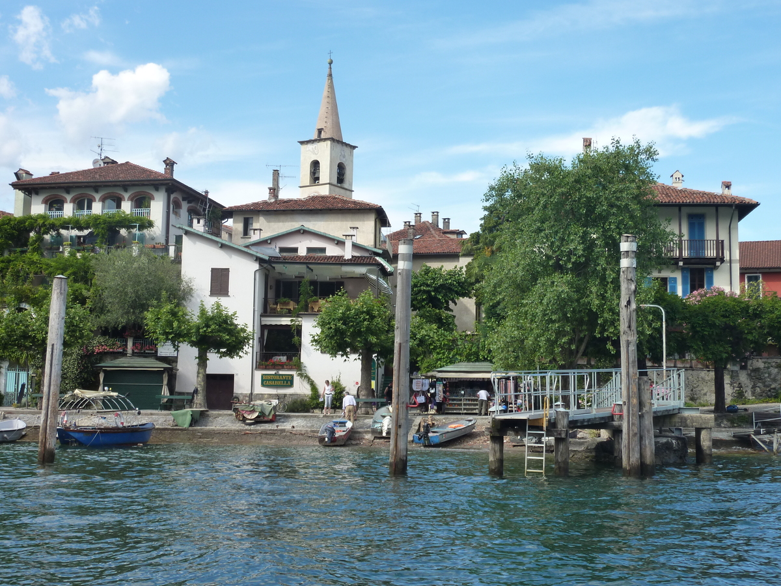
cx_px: 390
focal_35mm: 48
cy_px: 293
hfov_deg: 39.7
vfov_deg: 30.3
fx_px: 1083
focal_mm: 7.9
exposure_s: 1/400
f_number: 4
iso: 125
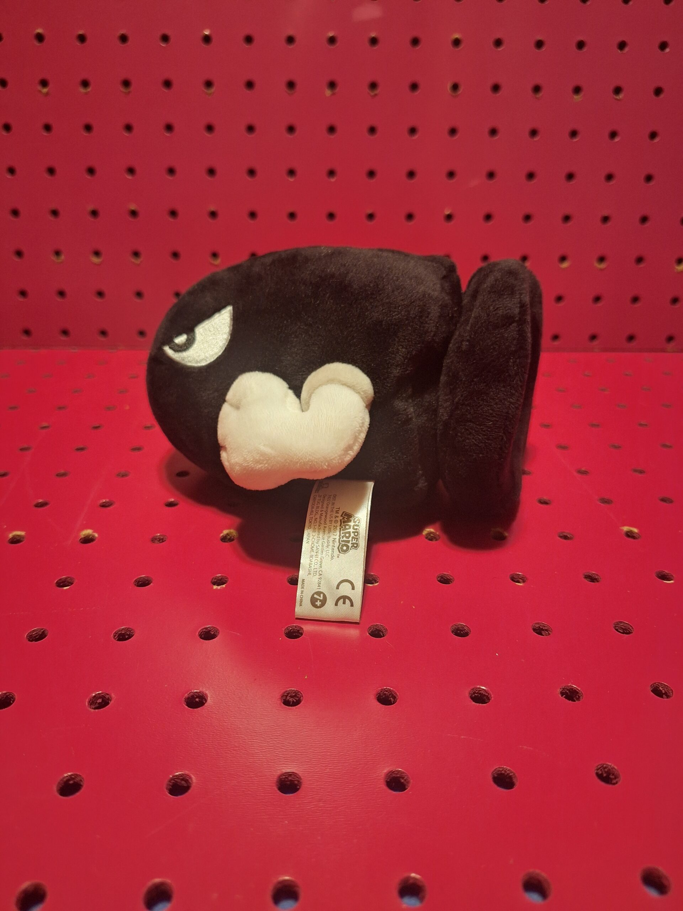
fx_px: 605
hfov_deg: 58.9
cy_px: 456
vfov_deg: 73.9
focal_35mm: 23
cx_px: 342
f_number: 1.8
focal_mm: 5.54
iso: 250
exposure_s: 1/24
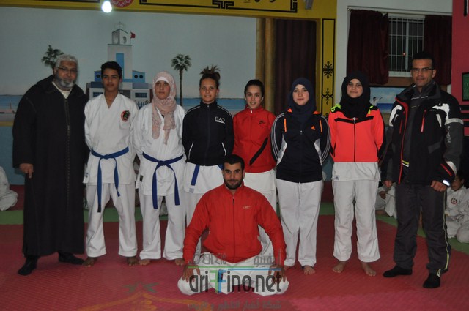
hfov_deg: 49.6
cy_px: 156
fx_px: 507
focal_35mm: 39
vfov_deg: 34.1
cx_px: 234
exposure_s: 1/60
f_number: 4
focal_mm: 26
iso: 800
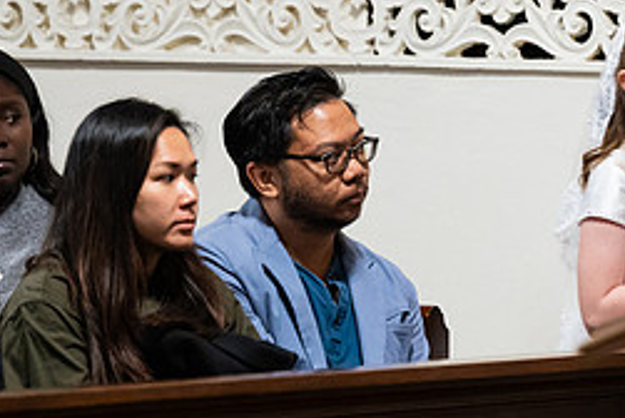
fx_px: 8621
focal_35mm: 496
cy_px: 105
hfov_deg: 4.1
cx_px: 574
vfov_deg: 2.8
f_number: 3.2
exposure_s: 1/160
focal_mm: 200
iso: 3200
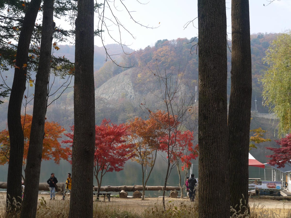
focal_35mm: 46
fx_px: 387
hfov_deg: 41.2
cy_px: 109
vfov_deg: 31.5
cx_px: 146
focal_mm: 23
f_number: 6.3
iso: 160
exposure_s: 1/200
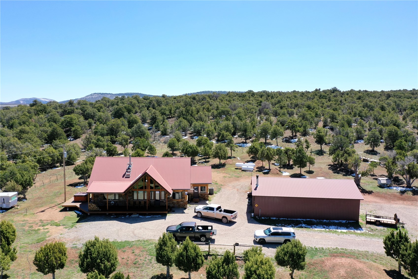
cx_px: 209
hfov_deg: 65.5
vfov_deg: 46.4
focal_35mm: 28
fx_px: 325
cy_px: 140
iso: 100
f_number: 5.6
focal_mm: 10.26
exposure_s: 1/400
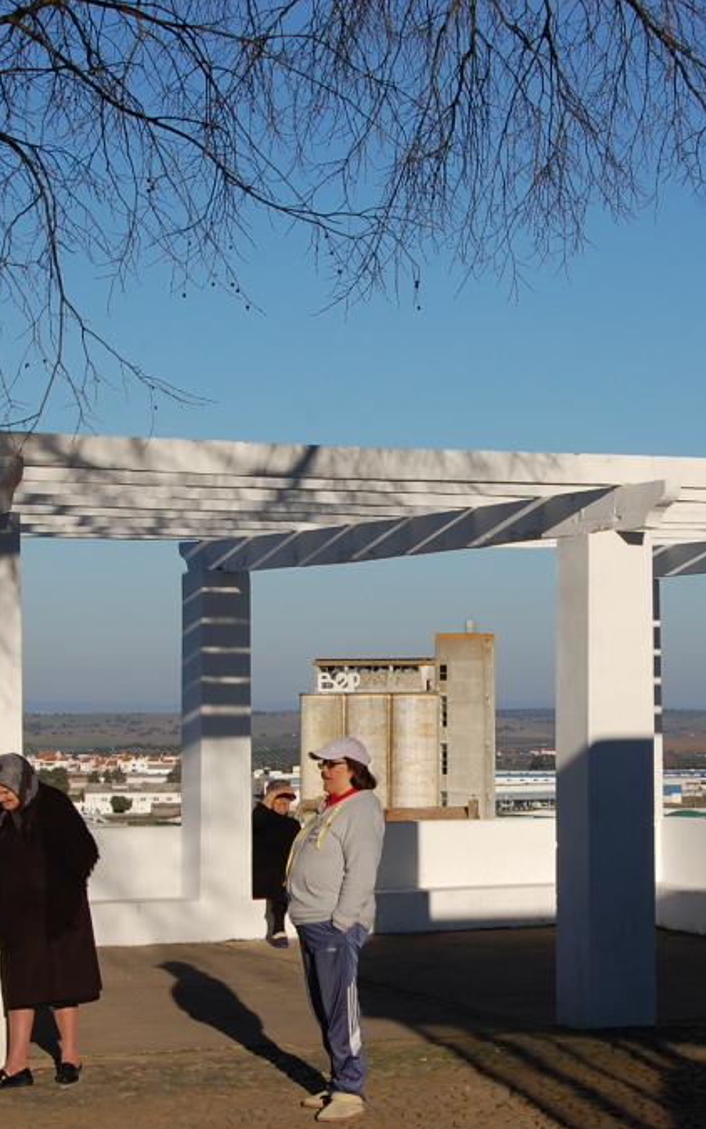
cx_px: 386
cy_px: 566
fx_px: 2709
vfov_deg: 23.6
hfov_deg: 14.8
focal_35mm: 88
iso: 200
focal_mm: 38
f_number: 11
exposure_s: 1/500
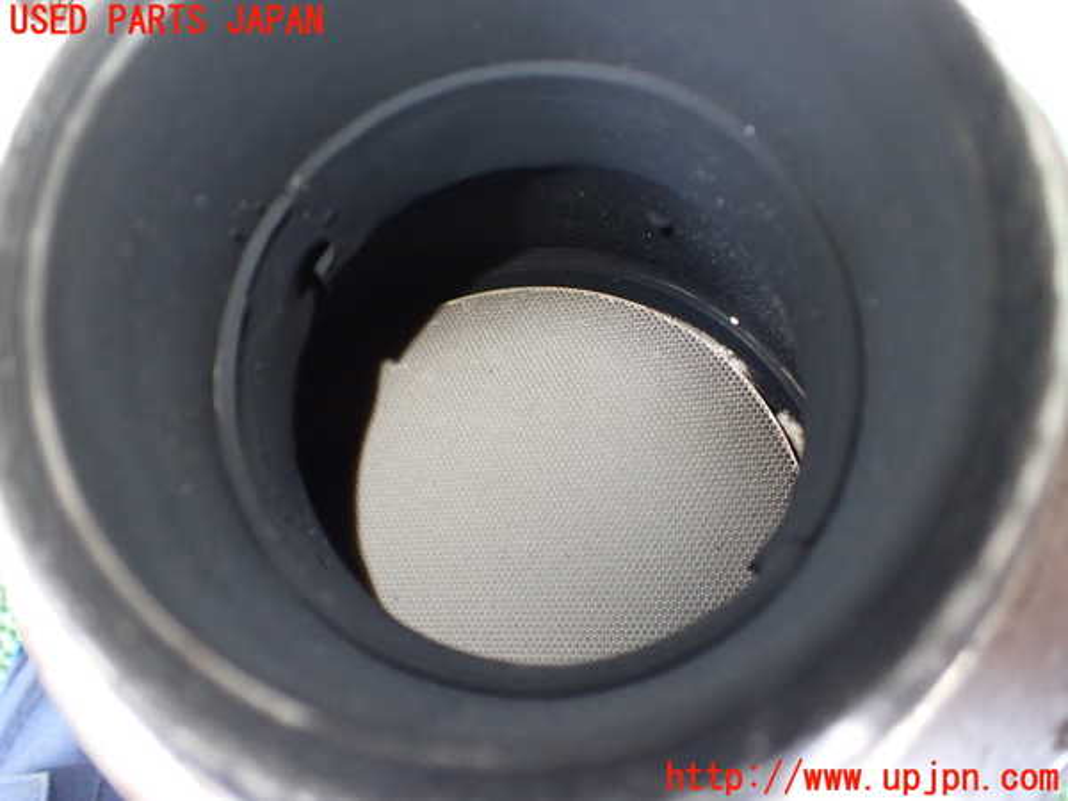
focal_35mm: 30
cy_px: 400
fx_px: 926
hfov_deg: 60.0
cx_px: 534
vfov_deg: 46.8
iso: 800
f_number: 2.3
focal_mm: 5.4
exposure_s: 1/60
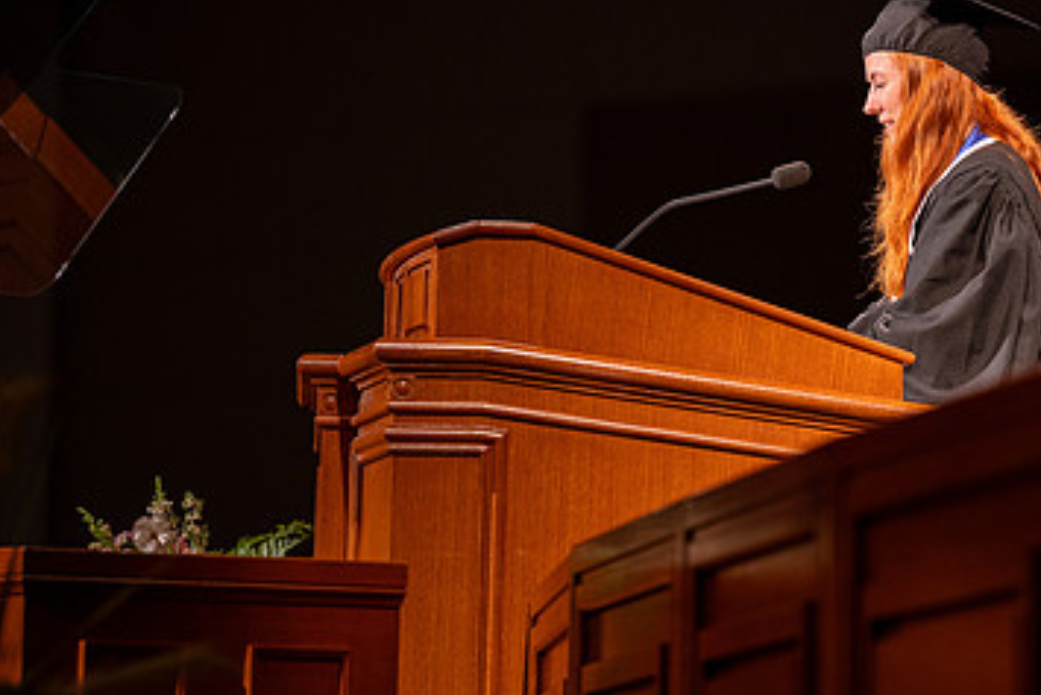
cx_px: 762
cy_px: 233
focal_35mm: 286
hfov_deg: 7.2
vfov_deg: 4.8
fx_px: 8273
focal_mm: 175
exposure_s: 1/160
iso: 800
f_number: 2.8
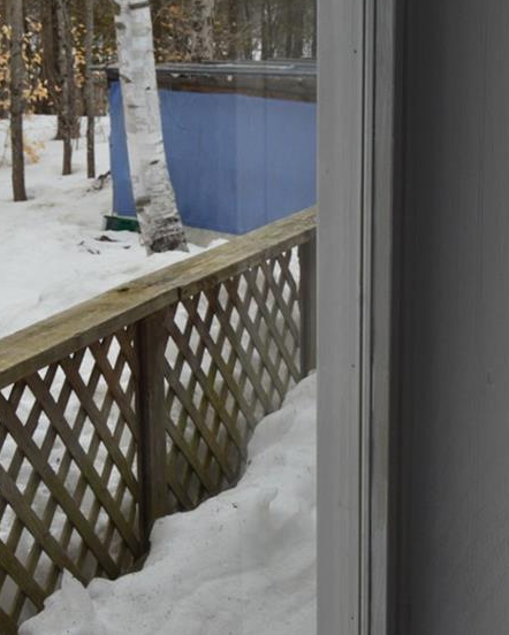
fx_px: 1374
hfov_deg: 20.8
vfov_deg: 26.0
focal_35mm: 73
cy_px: 304
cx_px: 375
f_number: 9
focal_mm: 28
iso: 400
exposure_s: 1/160
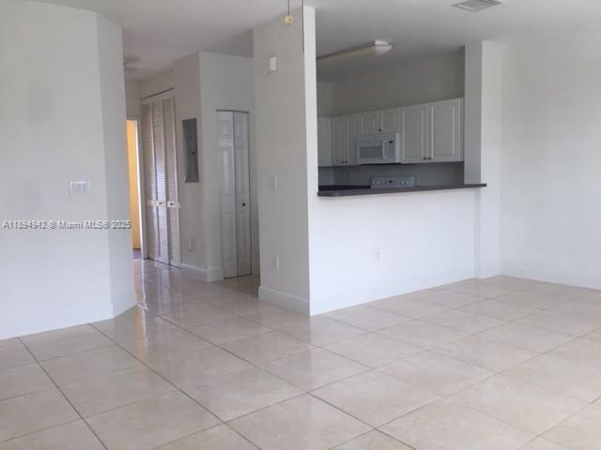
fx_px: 503
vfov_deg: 48.2
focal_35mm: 29
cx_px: 300
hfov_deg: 61.7
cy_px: 225
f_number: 2.2
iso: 40
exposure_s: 1/120
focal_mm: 4.15
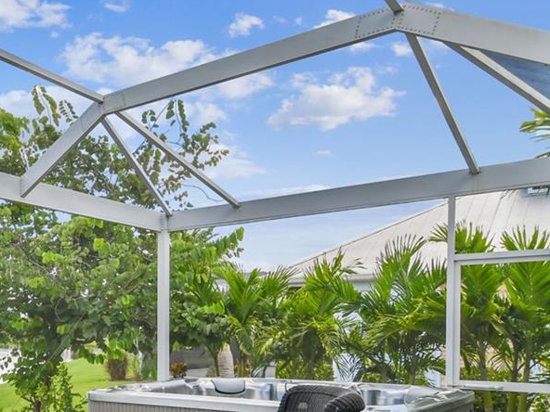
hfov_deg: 43.2
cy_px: 328
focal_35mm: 39
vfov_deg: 35.7
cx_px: 43
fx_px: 620
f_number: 7.1
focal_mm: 10
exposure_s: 1/160
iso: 100
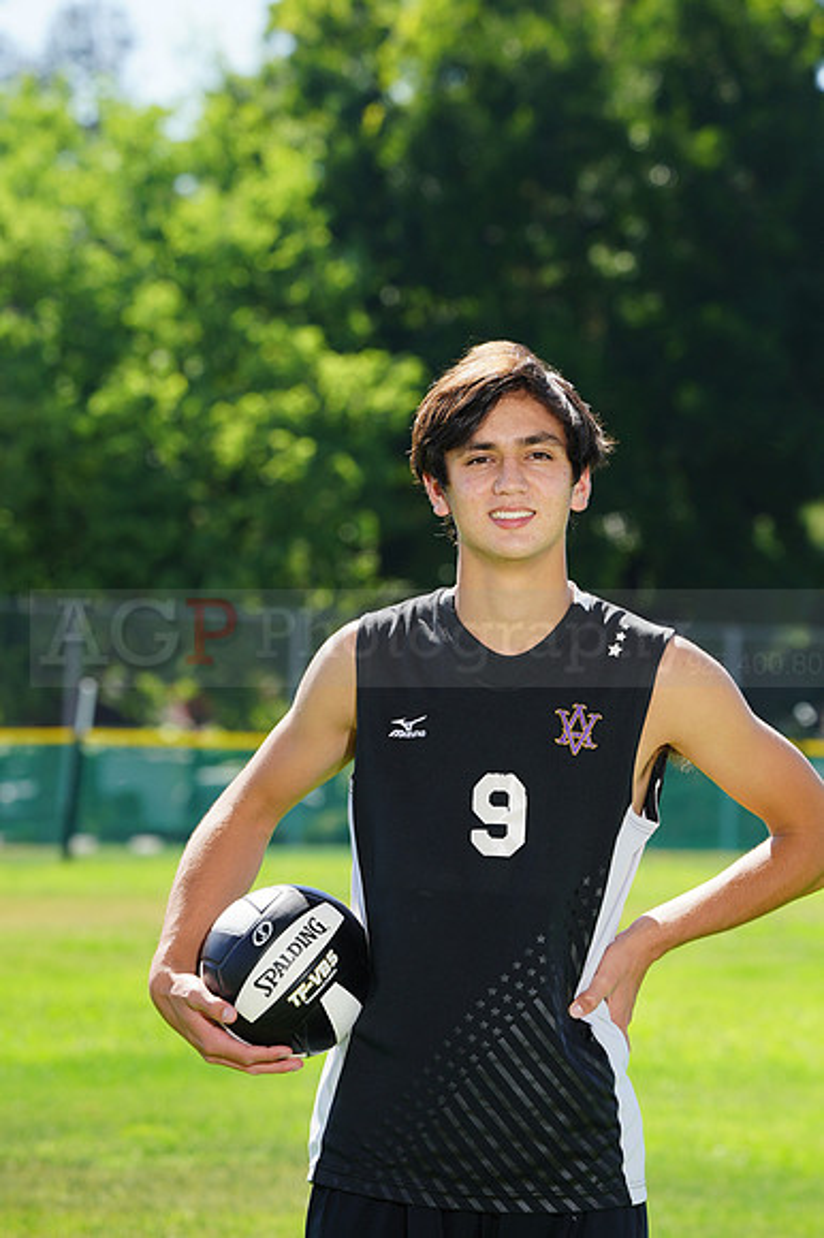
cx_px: 412
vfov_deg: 8.3
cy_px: 619
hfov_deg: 5.6
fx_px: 8490
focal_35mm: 247
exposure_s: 1/200
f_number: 10
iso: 200
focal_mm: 247
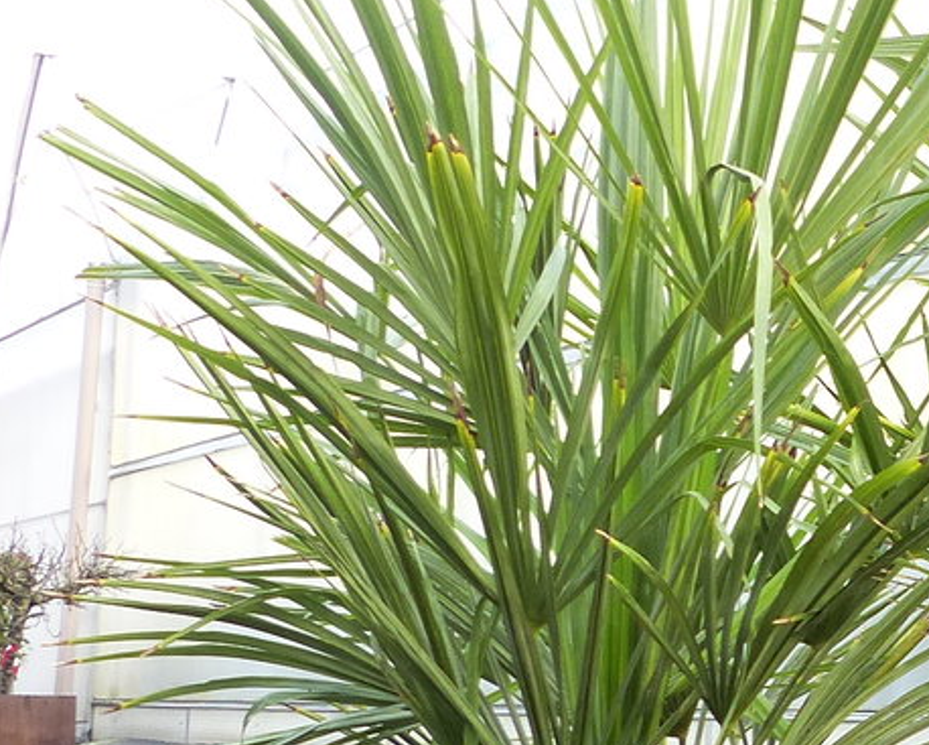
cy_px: 530
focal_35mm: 109
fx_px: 2999
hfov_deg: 16.8
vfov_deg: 14.1
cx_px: 1114
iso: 160
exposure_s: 1/125
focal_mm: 5.7
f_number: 2.8
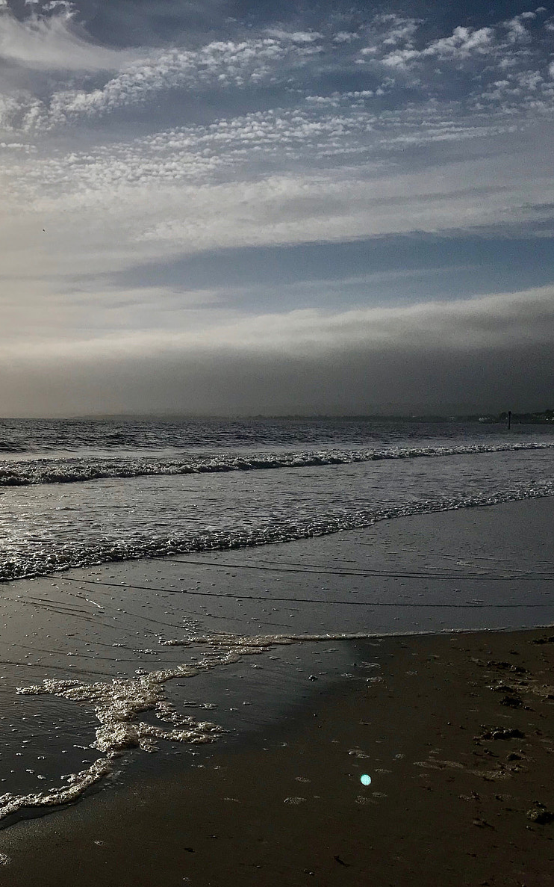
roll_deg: -1.0
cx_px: 66
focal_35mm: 40
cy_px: 443
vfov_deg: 49.3
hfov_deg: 30.7
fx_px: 966
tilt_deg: +0.5
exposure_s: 1/32258
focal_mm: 3.99
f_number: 1.8
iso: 25
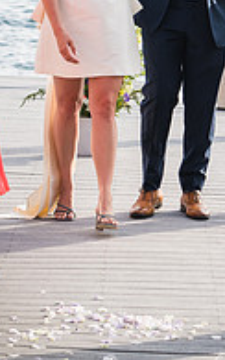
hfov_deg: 5.0
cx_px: 183
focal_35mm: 264
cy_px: 0
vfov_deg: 7.9
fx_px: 2588
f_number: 4
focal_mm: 75
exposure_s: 1/800
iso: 200
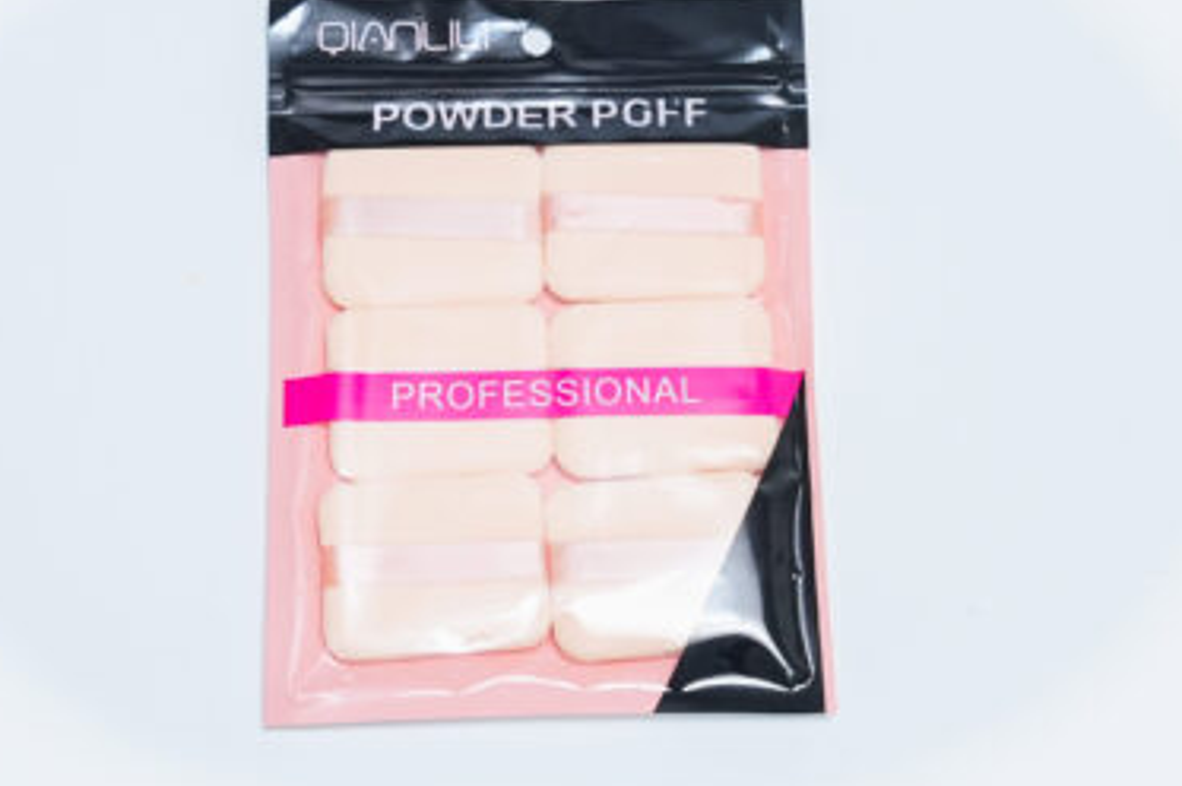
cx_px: 558
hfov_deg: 21.0
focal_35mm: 97
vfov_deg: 14.1
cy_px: 341
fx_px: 3182
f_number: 5
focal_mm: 56
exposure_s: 1/640
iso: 3200
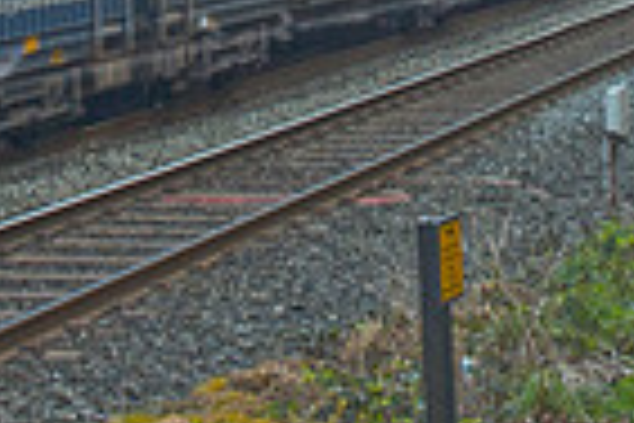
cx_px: 288
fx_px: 2713
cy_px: -396
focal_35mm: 154
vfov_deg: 8.5
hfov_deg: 13.3
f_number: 6.3
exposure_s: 1/160
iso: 200
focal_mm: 25
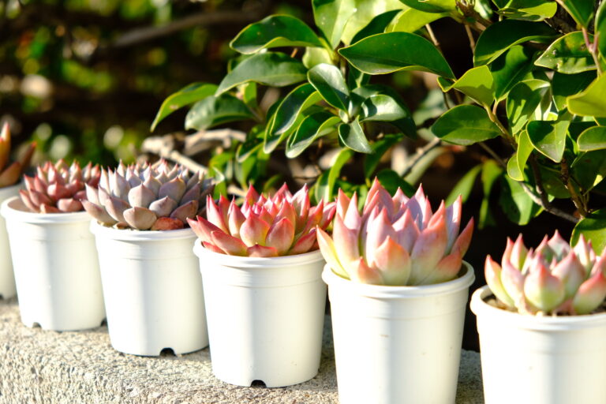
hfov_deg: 24.5
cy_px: 202
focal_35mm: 83
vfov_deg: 16.5
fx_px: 1397
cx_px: 303
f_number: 4
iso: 1000
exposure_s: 1/2000
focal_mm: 55
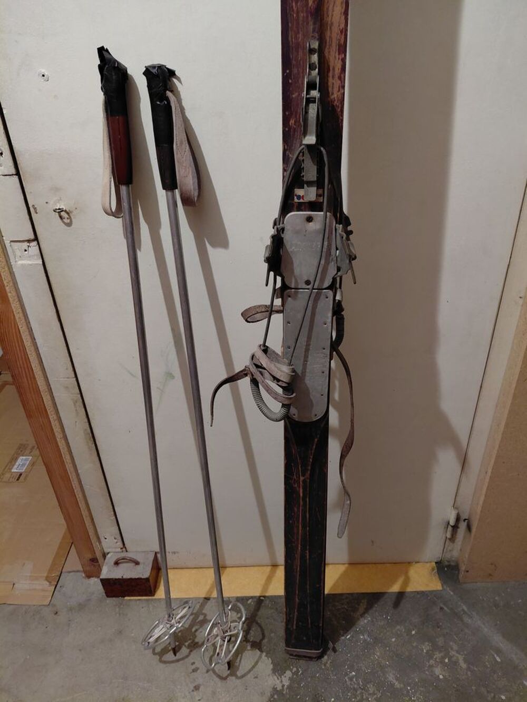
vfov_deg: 69.4
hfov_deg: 54.9
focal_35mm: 25
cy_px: 351
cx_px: 264
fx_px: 507
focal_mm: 4.69
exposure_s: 1/25
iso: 400
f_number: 1.8
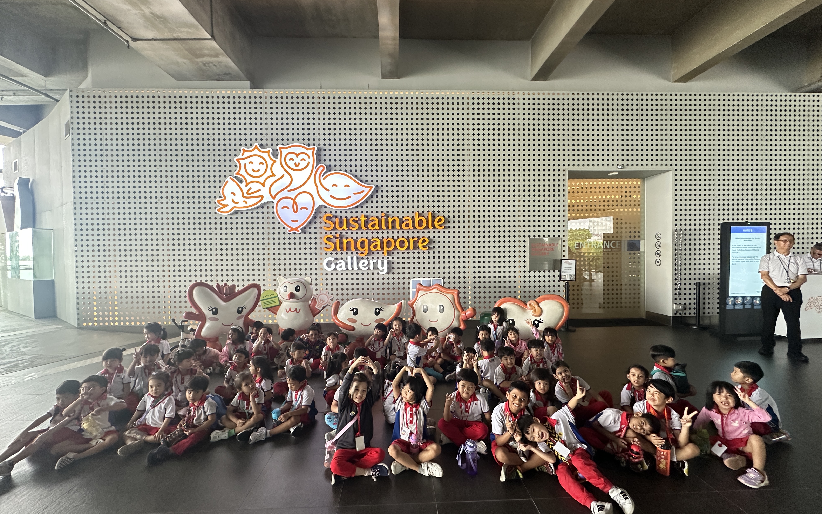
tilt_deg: -1.0
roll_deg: +0.8
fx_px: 336
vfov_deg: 74.8
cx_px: 408
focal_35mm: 15
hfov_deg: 101.5
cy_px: 259
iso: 320
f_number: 2.2
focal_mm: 2.22
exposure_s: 1/58
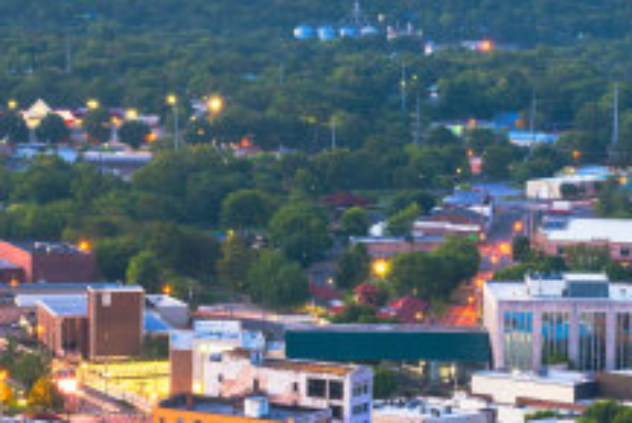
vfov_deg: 7.4
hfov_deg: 11.0
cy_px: 178
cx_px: 52
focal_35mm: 186
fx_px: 3267
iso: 64
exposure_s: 15
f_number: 16
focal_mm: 66
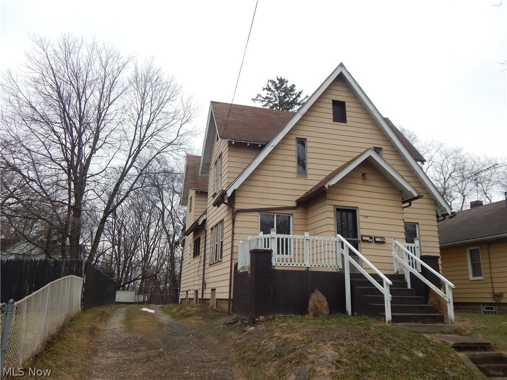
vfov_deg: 49.7
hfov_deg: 63.4
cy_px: 190
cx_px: 254
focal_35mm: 28
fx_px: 410
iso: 125
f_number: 3.2
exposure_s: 1/160
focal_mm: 5.1
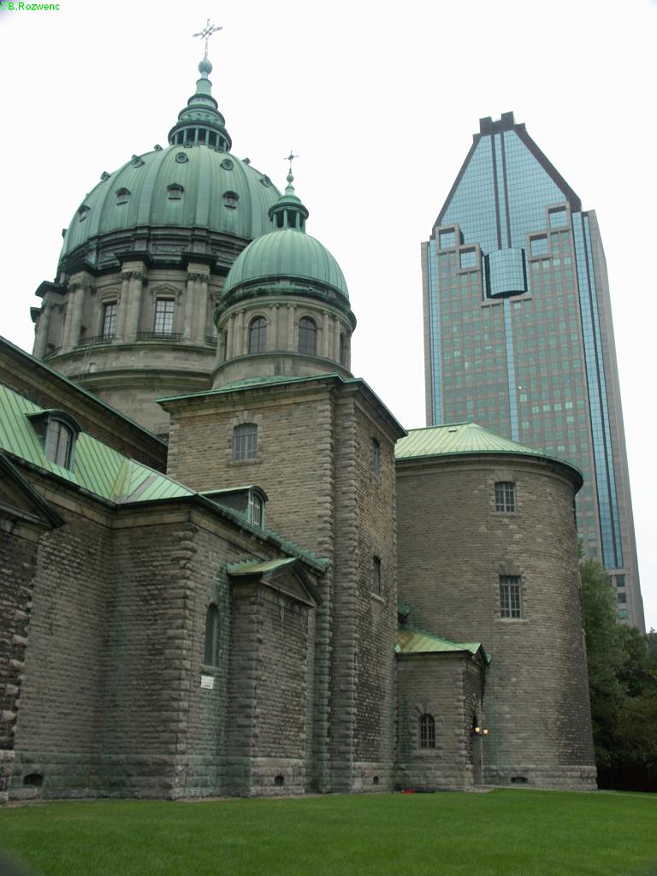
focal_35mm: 35
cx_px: 328
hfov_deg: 40.7
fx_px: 886
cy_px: 438
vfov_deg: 52.6
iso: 64
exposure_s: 1/125
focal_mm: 9.04
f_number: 5.6
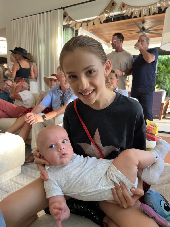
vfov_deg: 67.3
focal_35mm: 26
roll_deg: +0.2
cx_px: 85
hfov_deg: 53.1
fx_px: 170
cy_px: 114
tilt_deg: -6.6
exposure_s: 1/120
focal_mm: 5.7
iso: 125
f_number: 1.5
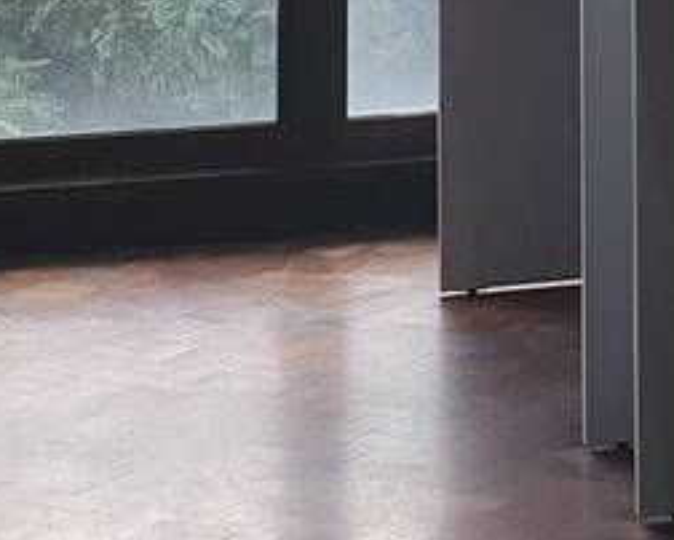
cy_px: -364
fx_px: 2895
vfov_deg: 10.2
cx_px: 797
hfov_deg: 13.0
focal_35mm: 145
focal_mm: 4.32
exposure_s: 1/60
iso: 160
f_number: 2.4
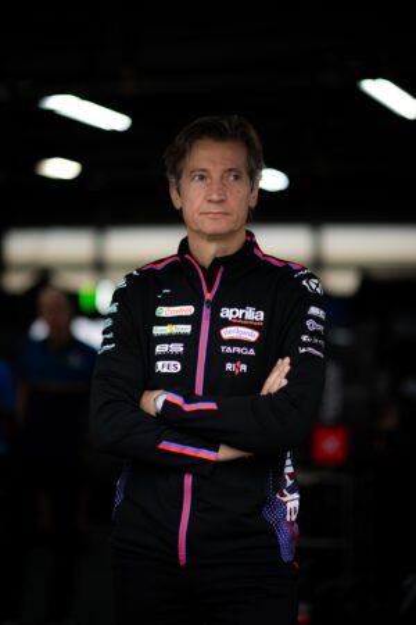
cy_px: 312
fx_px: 1473
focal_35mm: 85
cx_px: 208
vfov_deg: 23.9
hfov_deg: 16.1
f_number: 1.4
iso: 200
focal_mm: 85
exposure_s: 1/320
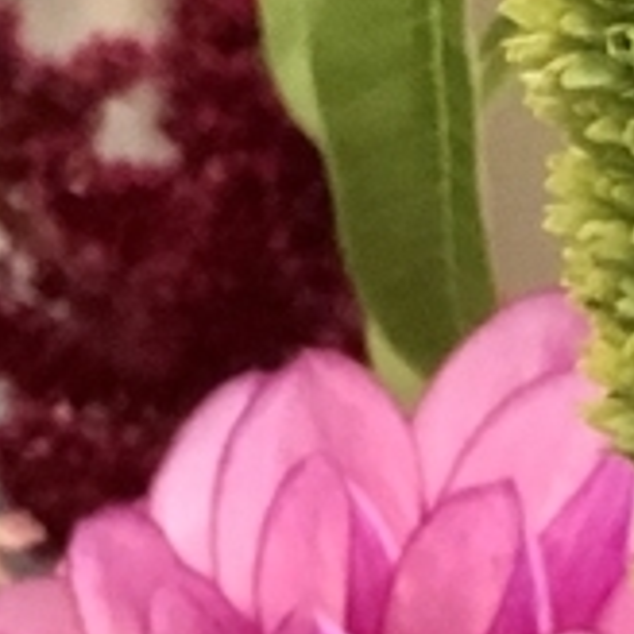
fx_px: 7625
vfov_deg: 4.5
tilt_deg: -25.6
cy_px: 2281
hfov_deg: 4.7
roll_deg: -1.1
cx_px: 1396
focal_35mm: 368
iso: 640
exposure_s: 1/30
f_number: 2.8
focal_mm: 6.6
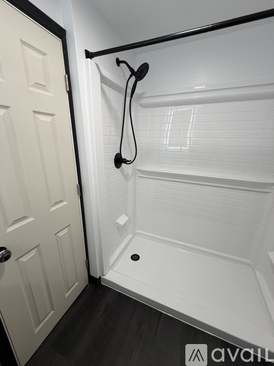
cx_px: 137
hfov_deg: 85.7
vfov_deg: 102.1
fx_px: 148
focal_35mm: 14
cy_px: 183
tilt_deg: -17.4
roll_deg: -1.0
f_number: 2.2
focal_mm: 2.22
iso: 160
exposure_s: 1/120
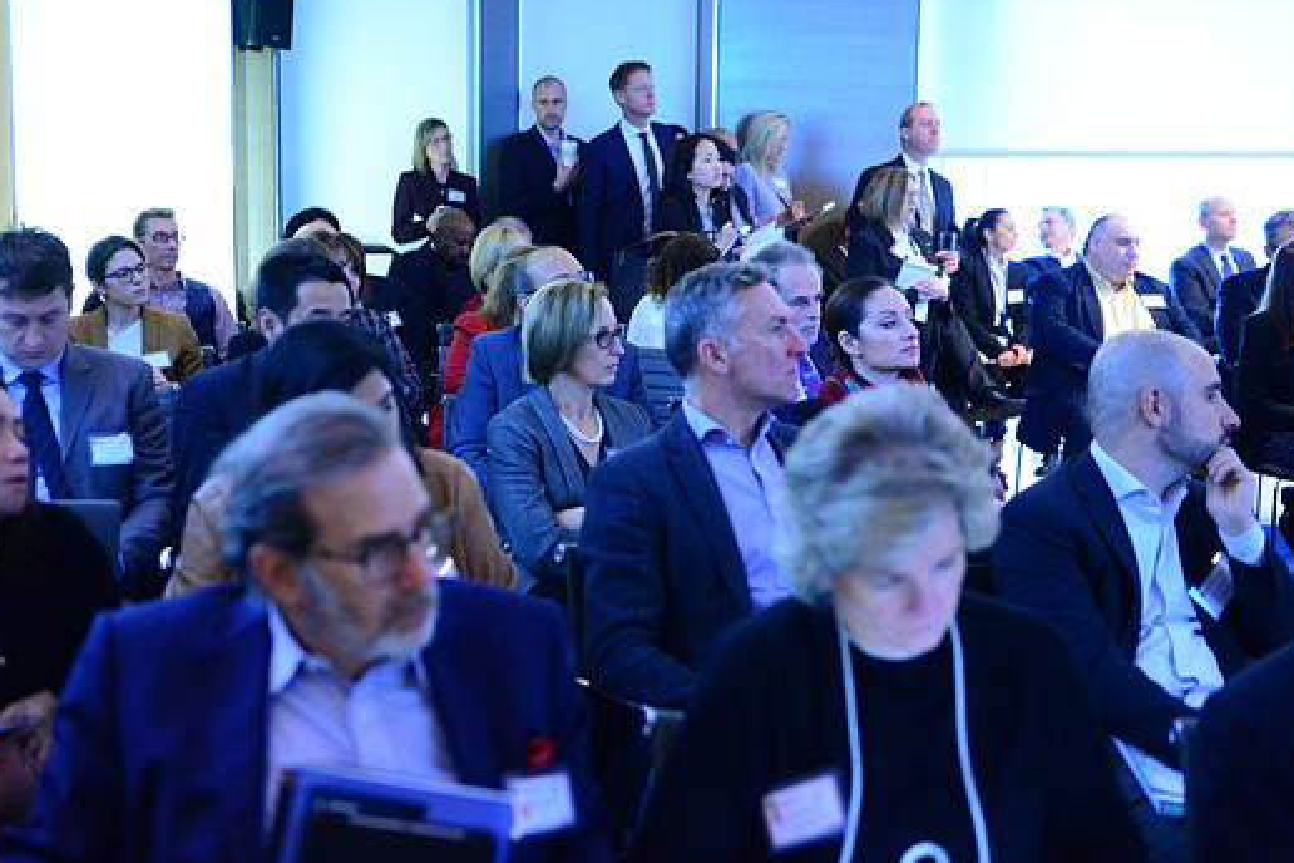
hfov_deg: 36.8
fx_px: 1941
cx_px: 572
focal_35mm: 54
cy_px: 410
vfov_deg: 25.1
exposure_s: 1/60
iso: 6400
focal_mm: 48
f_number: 2.8
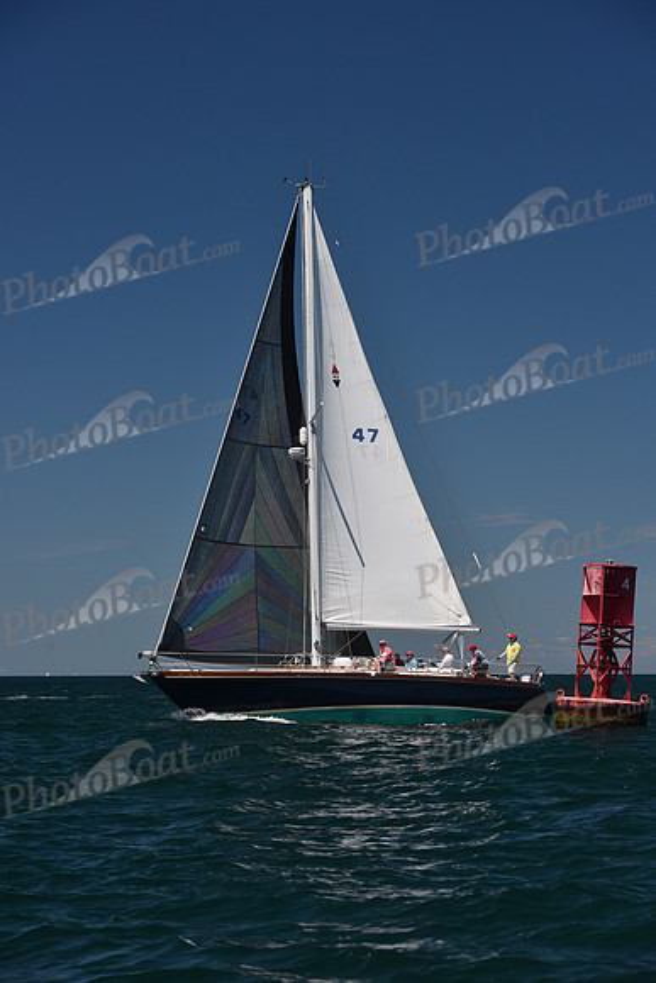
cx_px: 328
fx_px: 2595
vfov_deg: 21.5
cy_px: 492
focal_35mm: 95
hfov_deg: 14.4
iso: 250
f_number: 7.1
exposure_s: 1/800
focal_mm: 95
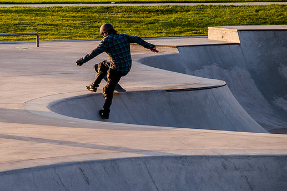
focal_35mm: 230
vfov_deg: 6.0
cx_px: 33
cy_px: 40
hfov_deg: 8.9
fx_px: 1832
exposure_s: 1/1000
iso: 800
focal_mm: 120
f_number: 5
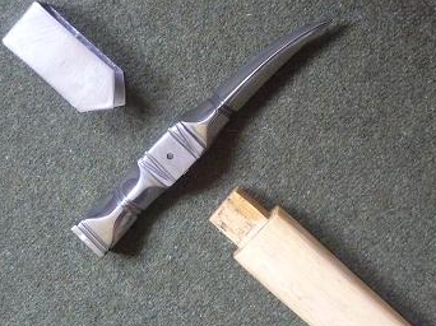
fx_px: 1007
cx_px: 193
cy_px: 159
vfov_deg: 18.4
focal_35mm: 80
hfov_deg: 24.4
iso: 800
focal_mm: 10.9
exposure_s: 1/8
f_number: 5.2
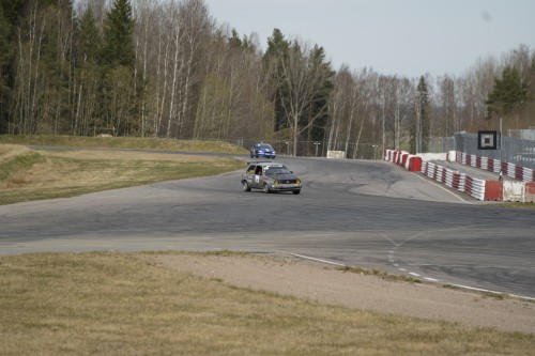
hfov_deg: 10.3
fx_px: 2971
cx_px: 268
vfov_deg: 6.9
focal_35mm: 200
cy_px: 178
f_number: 4
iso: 125
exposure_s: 1/640
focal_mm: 200
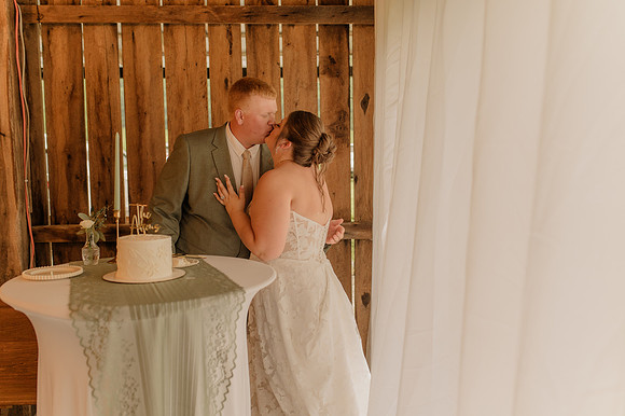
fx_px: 607
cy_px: 208
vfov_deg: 37.8
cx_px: 312
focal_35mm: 35
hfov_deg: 54.5
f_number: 2.5
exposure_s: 1/200
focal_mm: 35
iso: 640
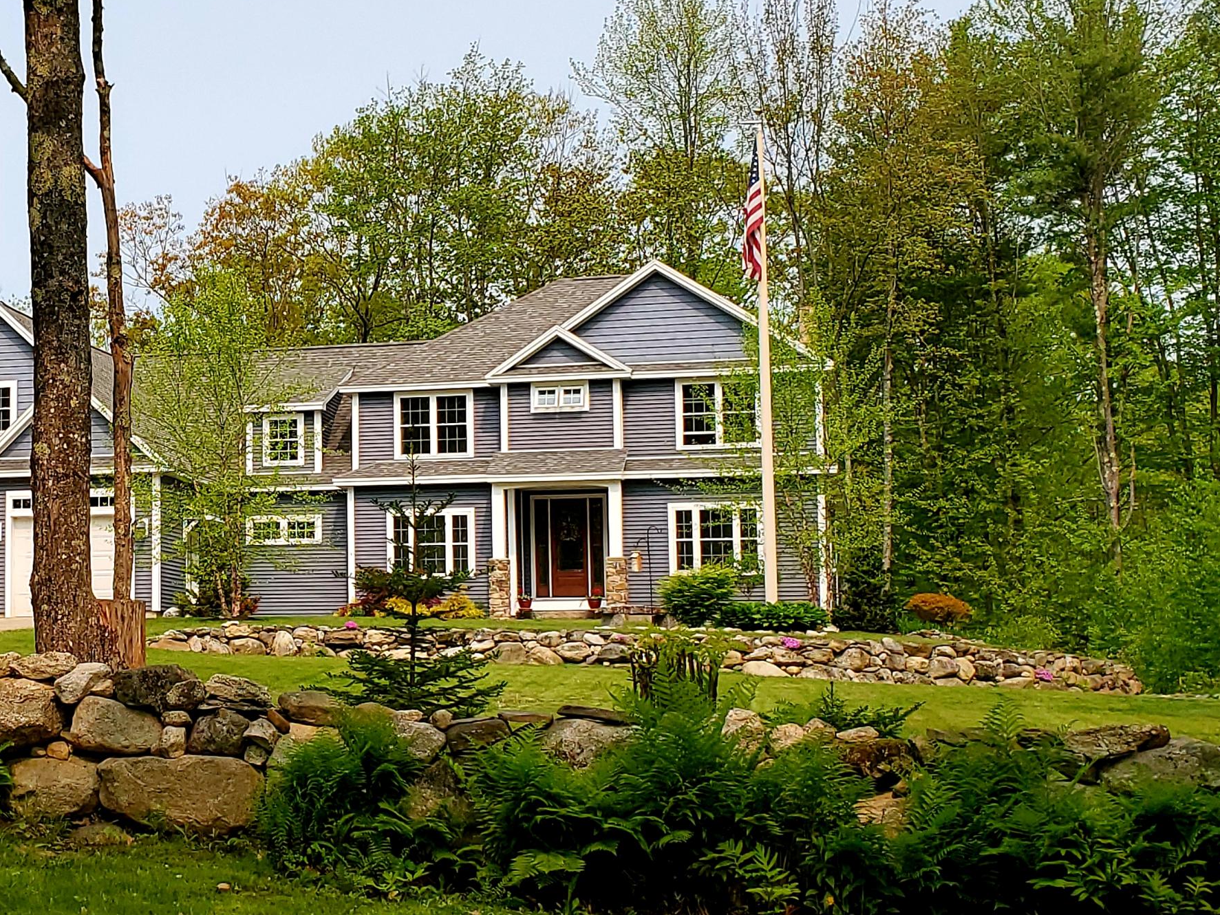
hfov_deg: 40.7
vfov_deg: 32.9
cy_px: 445
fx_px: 1551
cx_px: 202
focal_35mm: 44
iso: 50
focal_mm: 4.3
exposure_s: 1/1425
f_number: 2.4
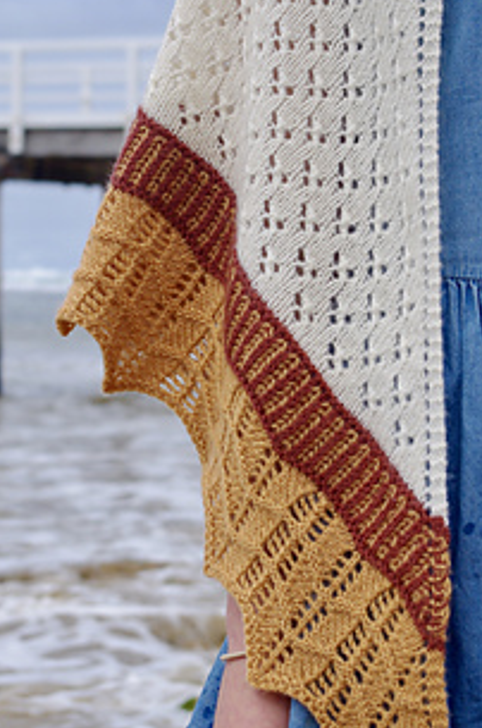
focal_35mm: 105
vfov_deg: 19.5
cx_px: 196
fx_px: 2118
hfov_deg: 13.0
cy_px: 334
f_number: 7.1
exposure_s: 1/1000
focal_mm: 42.5
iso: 200
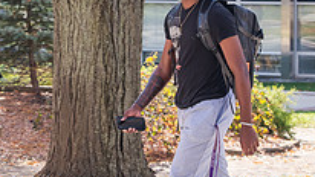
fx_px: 1729
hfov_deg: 10.4
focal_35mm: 207
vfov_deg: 5.9
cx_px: 92
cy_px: 30
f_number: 7.1
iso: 400
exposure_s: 1/250
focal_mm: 70
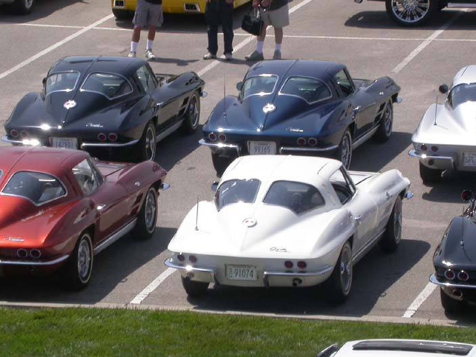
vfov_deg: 6.7
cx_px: 174
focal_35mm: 223
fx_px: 3066
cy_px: 181
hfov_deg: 8.9
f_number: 7.3
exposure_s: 1/435
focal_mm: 32
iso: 100
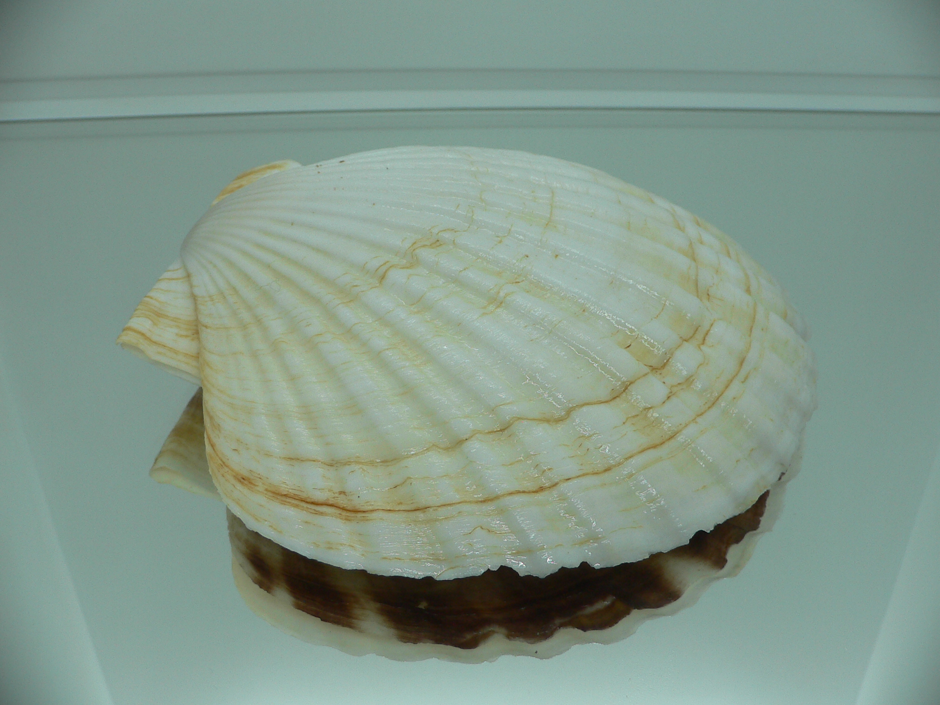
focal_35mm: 35
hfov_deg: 52.6
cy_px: 352
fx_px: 950
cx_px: 470
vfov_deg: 40.7
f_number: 2.8
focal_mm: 4.6
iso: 80
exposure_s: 1/80
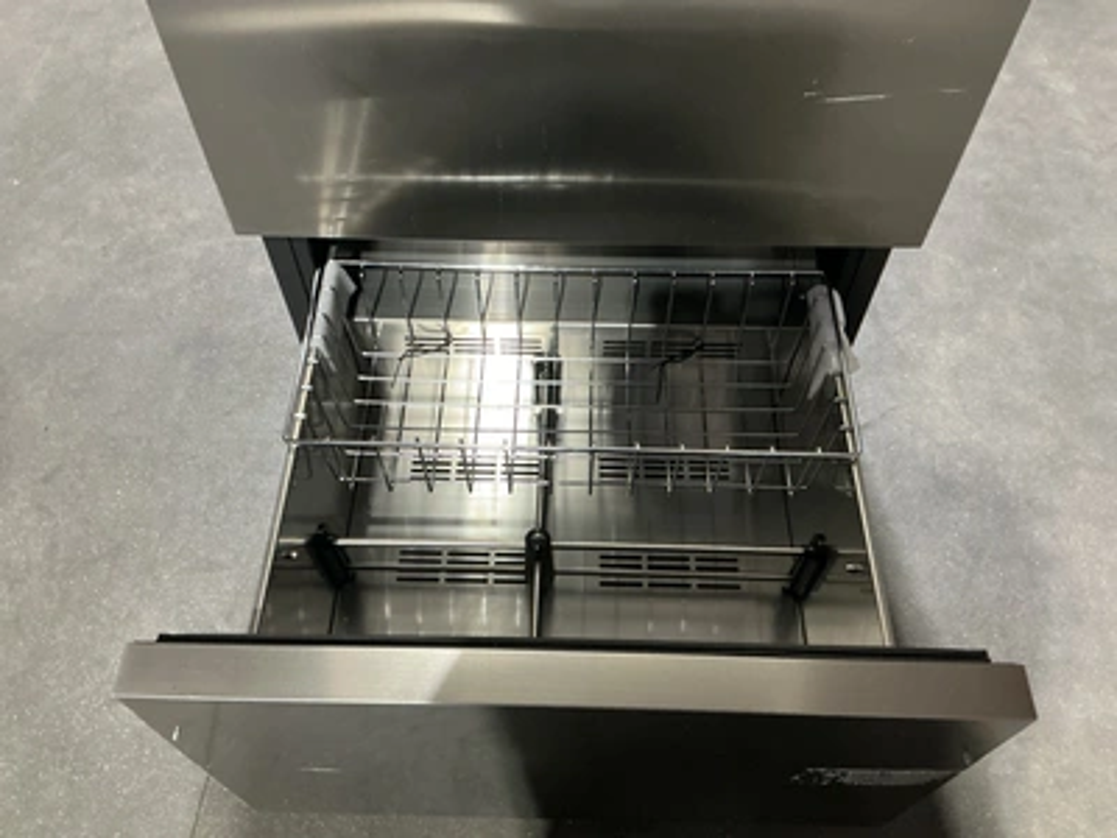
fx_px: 904
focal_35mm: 28
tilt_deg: -56.7
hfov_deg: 63.4
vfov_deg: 49.7
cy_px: 419
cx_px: 558
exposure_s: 1/47
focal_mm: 3
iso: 320
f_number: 1.8
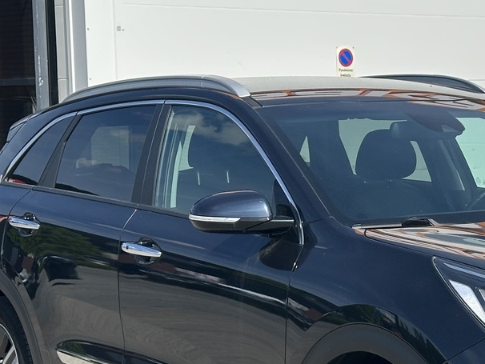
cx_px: 451
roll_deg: +0.6
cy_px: 290
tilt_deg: -6.9
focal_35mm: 114
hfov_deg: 17.0
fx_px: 1598
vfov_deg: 12.9
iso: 64
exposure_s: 1/3155
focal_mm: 6.86
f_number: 1.78
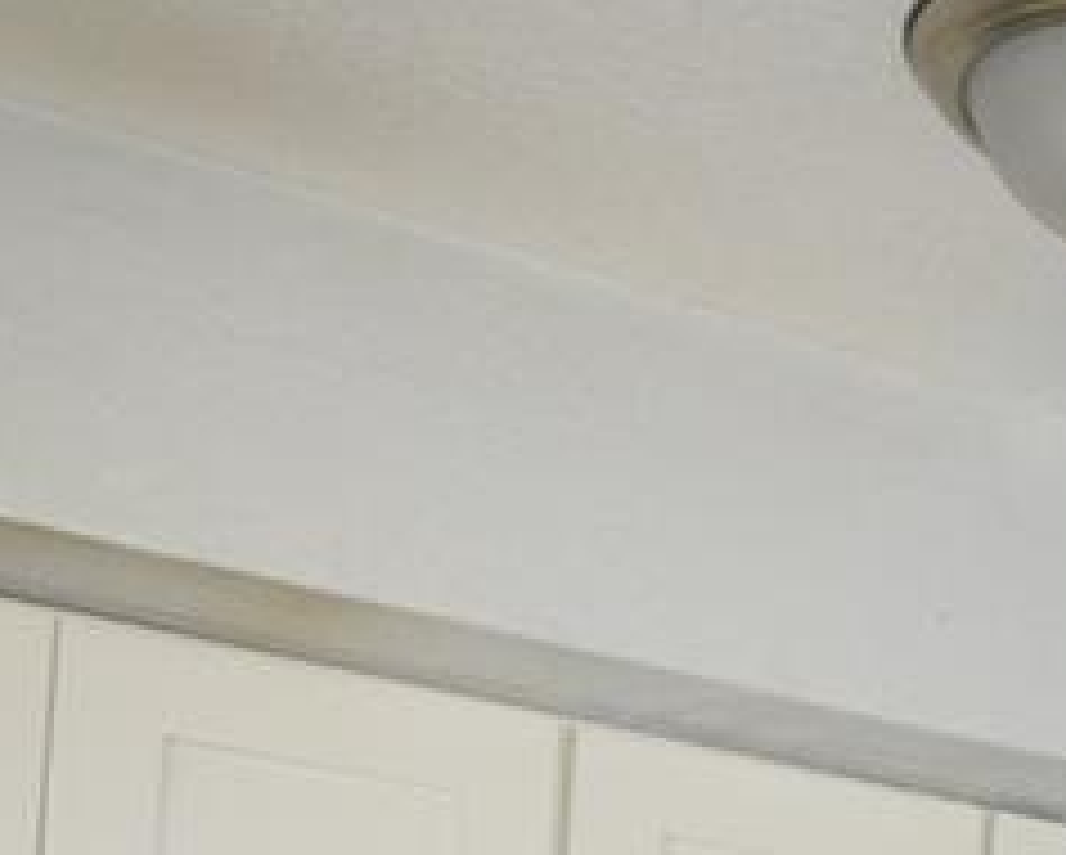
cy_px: 1274
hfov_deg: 17.6
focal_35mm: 95
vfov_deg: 15.1
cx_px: 1709
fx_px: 3000
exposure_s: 1/80
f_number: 4.5
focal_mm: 10
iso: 800
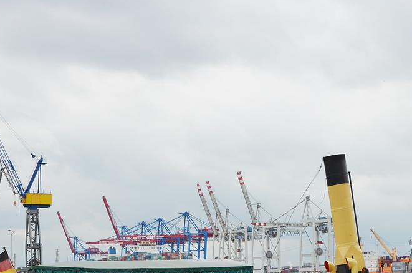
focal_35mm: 93
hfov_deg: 21.7
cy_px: 261
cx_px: 320
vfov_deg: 14.5
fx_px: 1062
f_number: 8
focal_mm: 32
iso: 100
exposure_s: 1/250
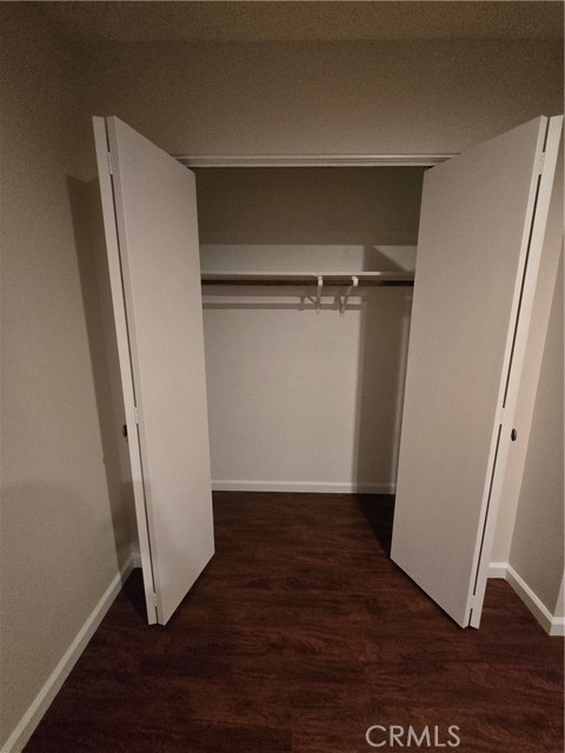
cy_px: 376
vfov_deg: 106.2
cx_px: 282
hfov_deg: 89.9
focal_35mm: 13
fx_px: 283
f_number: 2.2
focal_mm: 2.2
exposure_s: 1/60
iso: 1250
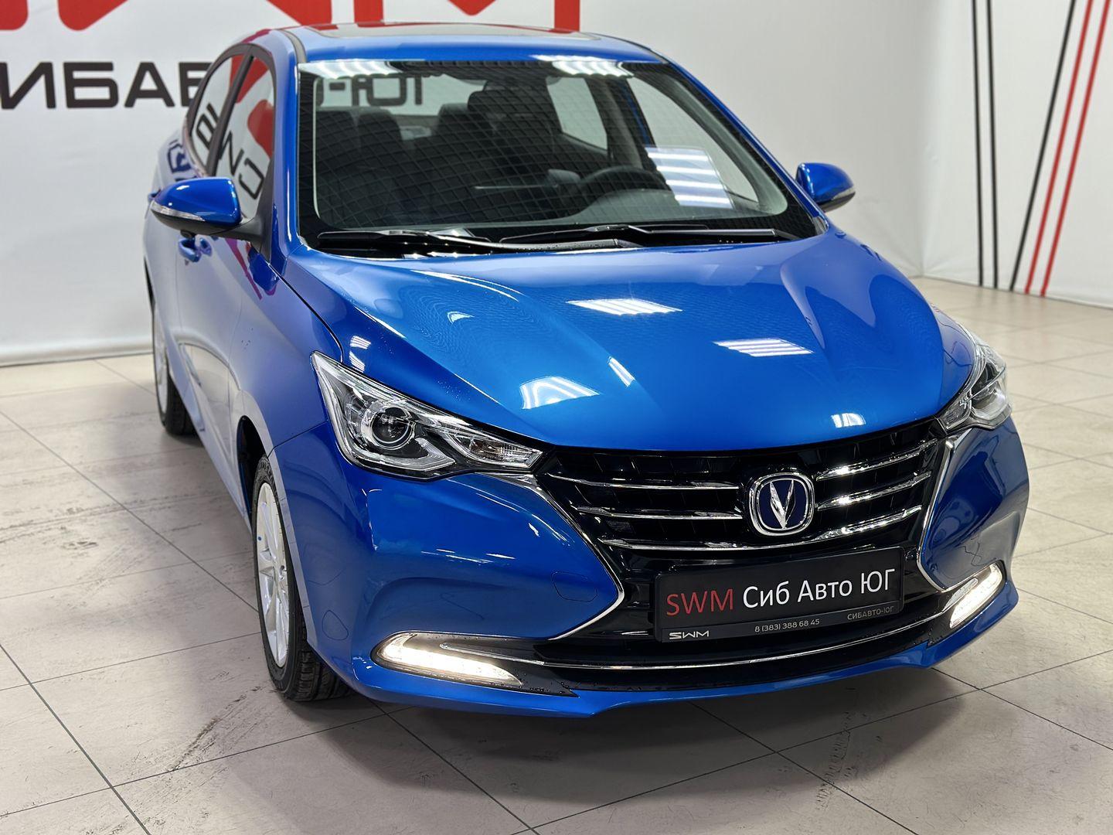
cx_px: 556
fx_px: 1543
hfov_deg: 39.7
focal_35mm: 48
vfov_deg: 30.3
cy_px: 418
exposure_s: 1/100
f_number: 1.78
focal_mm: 6.86
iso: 160
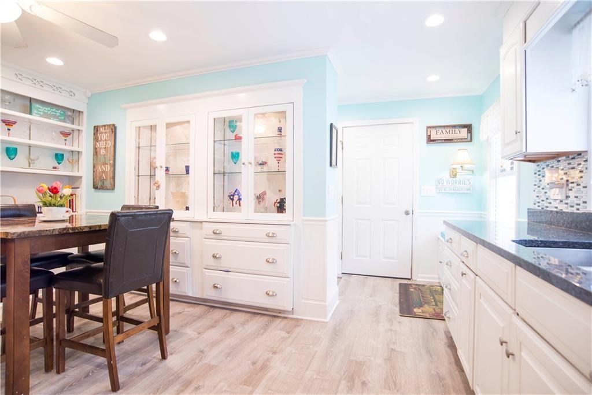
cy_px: 198
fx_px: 296
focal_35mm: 18
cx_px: 296
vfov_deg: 67.4
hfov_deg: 90.0
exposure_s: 1/3
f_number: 7.1
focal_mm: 18
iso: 100
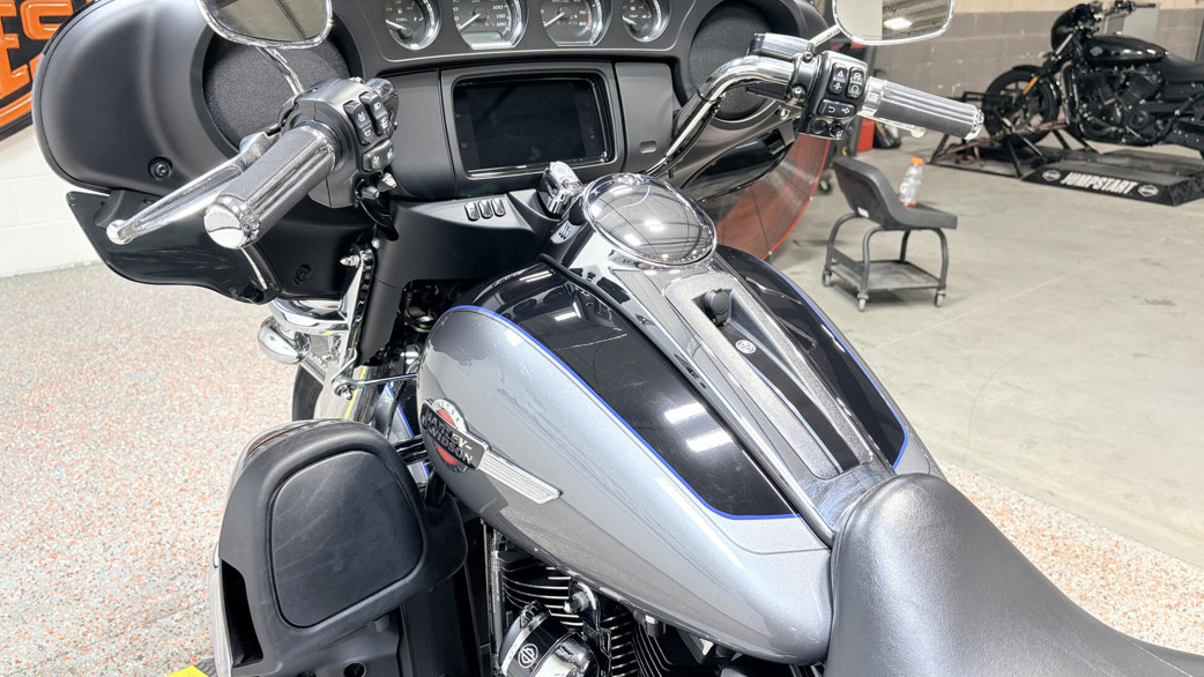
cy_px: 313
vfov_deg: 40.1
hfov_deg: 66.1
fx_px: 926
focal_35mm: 29
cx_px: 593
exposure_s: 1/60
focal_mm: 5.96
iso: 64
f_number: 1.6
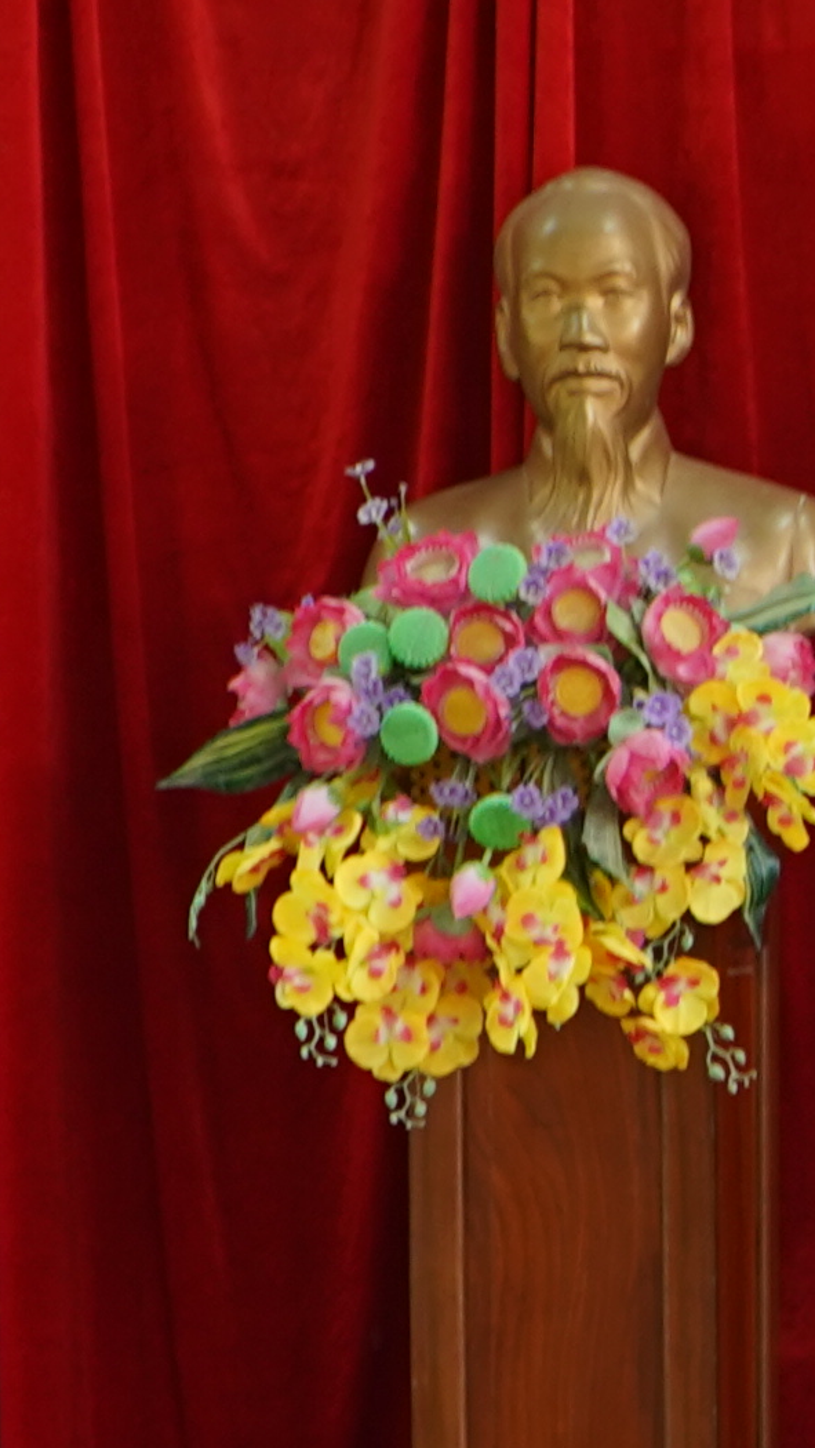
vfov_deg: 10.2
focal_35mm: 212
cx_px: 2164
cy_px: 658
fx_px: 8141
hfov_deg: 5.5
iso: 250
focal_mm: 36
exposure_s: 1/40
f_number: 4
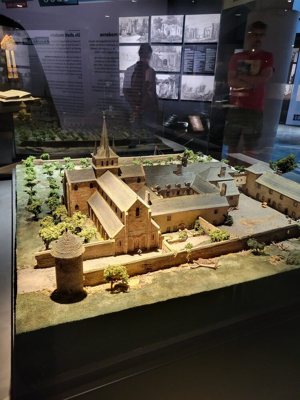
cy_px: 200
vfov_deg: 67.3
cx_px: 150
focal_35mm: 26
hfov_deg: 53.1
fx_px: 300
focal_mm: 5.4
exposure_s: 1/30
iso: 640
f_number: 1.8
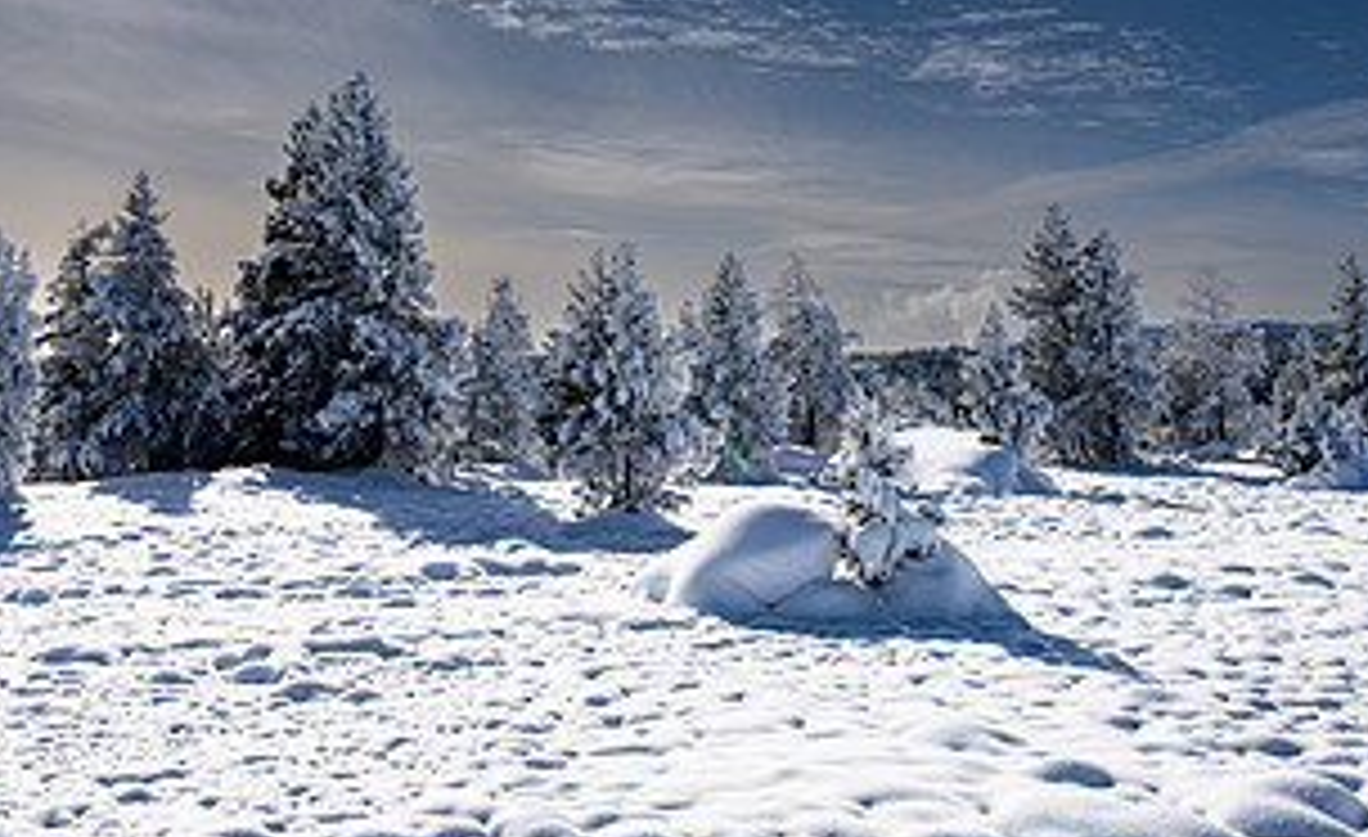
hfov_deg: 42.5
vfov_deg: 26.4
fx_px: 1742
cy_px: 136
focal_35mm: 47
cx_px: 508
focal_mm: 24
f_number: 11
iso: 90
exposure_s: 1/125
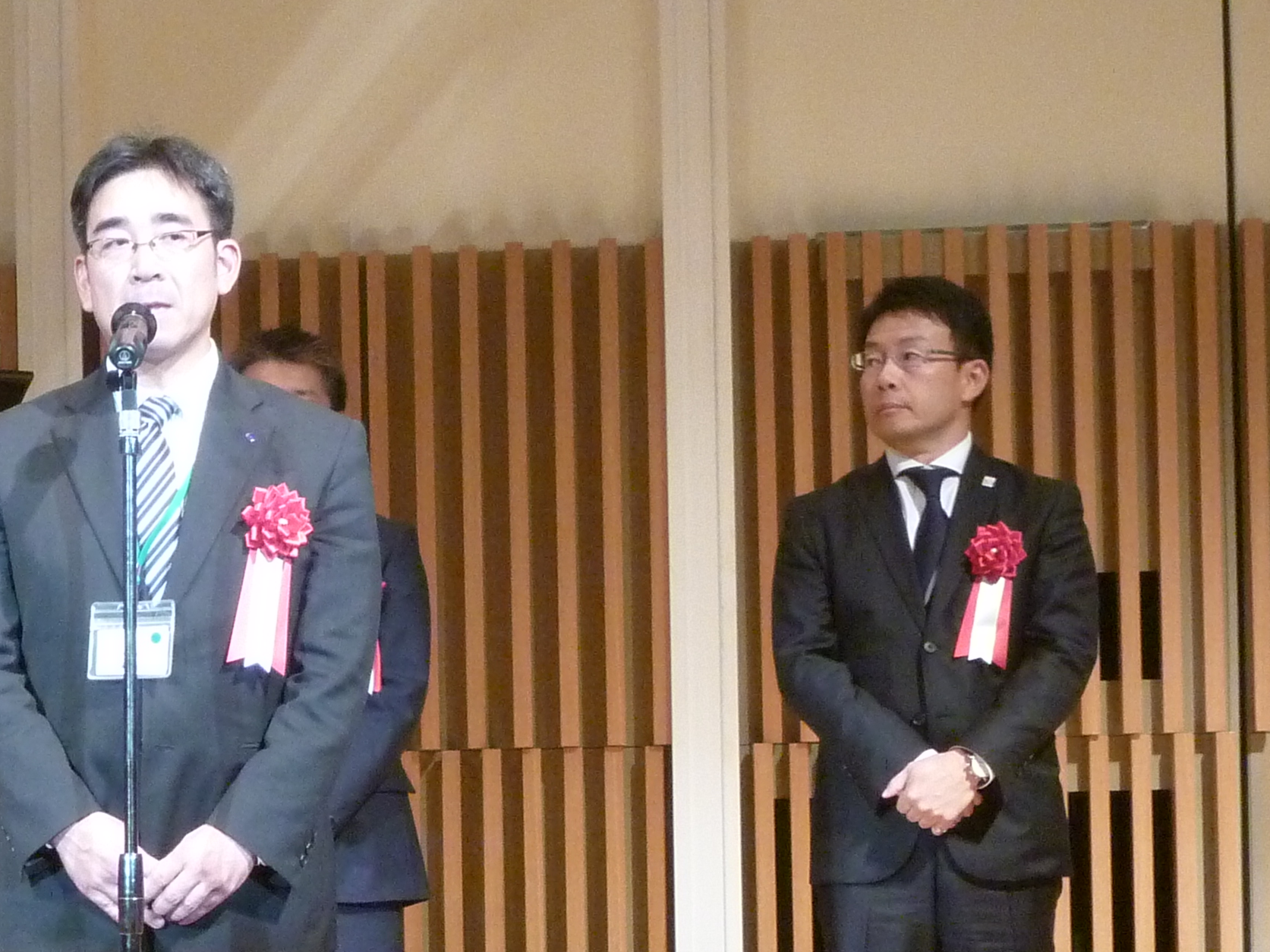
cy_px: 918
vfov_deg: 14.9
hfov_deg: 19.7
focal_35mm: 98
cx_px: 129
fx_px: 3596
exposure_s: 1/15
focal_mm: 7.4
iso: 400
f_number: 4.2
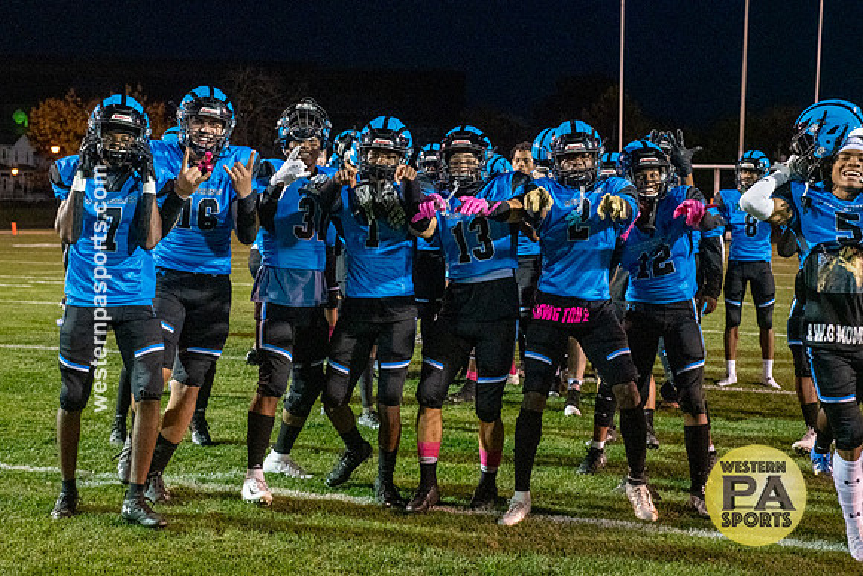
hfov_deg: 37.8
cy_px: 282
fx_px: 1261
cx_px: 415
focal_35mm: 53
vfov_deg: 25.7
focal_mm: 50
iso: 6400
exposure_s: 1/640
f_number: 5
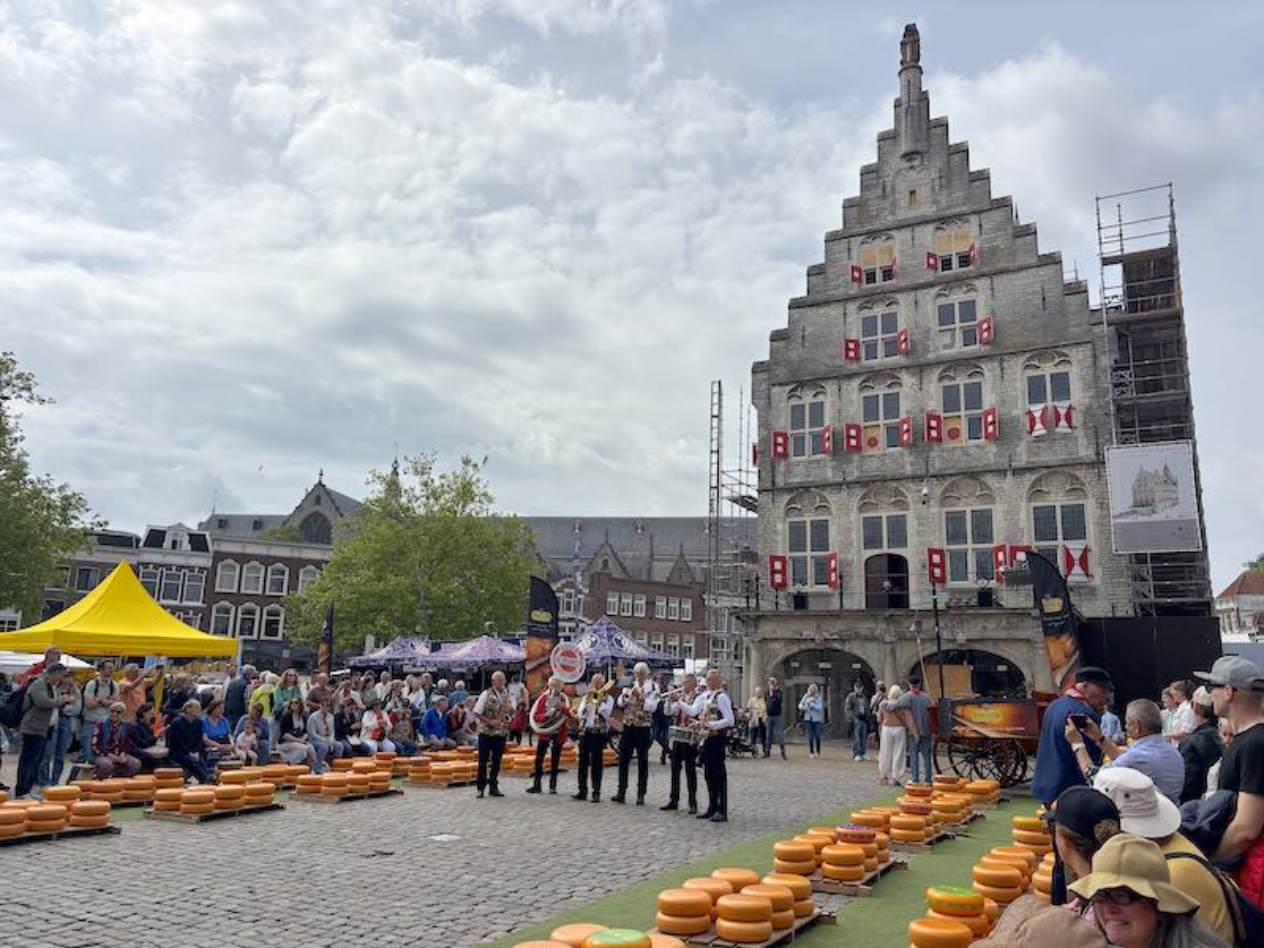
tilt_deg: +13.0
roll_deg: -2.1
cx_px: 632
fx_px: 949
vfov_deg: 53.1
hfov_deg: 67.3
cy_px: 474
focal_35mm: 26
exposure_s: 1/10989
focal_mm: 5.96
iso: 50
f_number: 1.6
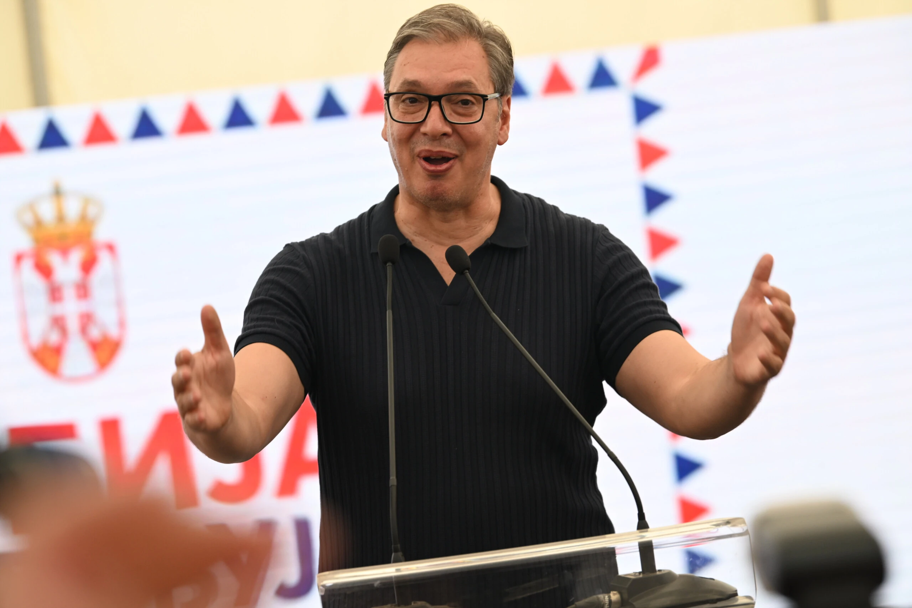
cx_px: 456
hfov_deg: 15.2
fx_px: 3420
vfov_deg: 10.2
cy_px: 304
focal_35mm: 135
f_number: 4.5
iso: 800
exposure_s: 1/250
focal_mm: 135
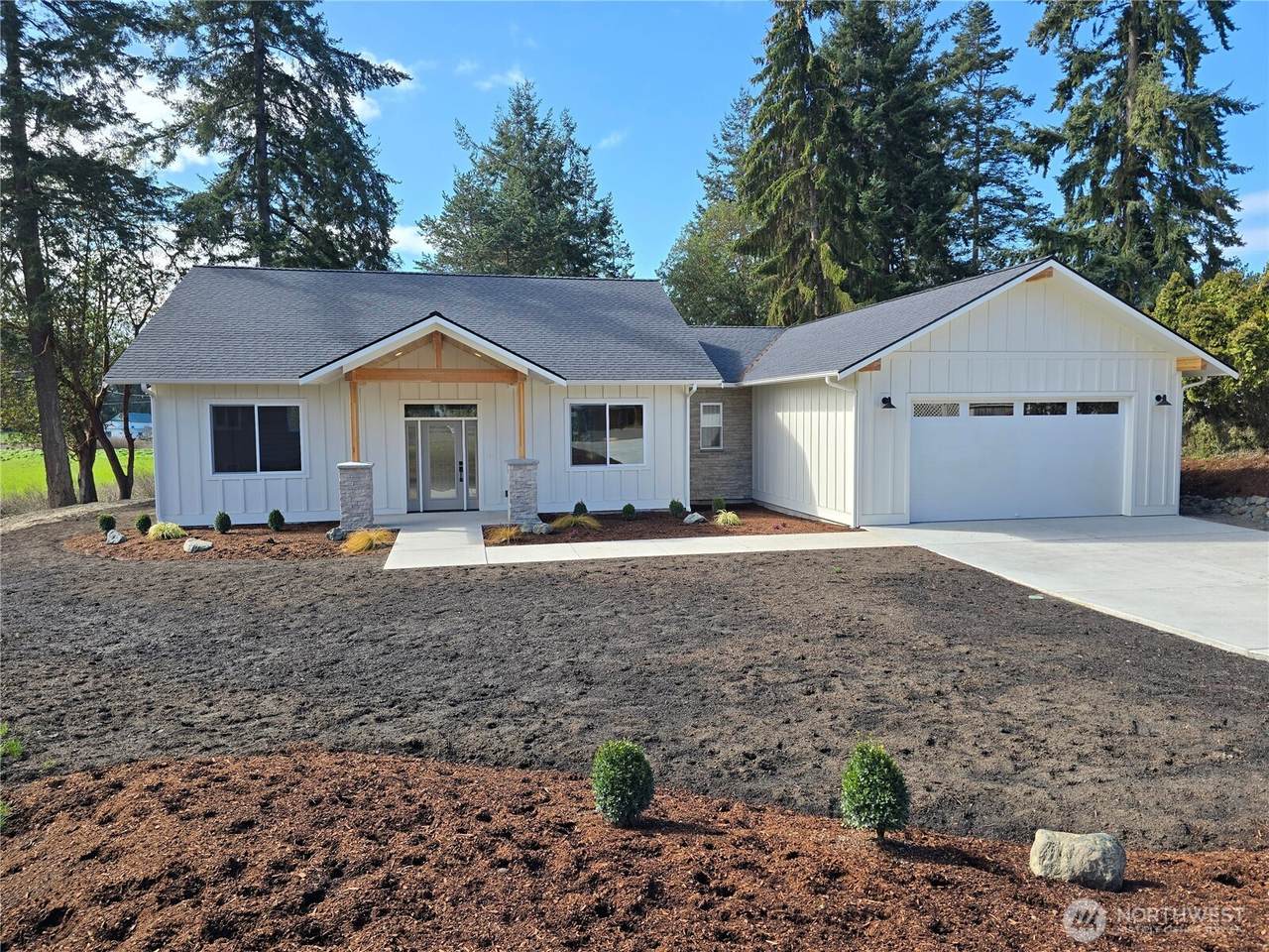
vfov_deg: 58.9
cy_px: 476
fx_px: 843
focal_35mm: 23
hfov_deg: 73.9
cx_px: 634
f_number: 1.7
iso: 12
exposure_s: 1/366
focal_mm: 6.3
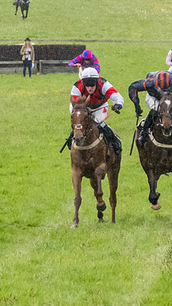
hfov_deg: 2.5
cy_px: 202
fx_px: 3960
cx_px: -112
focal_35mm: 488
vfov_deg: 4.4
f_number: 4
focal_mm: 98
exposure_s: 1/1250
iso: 2000
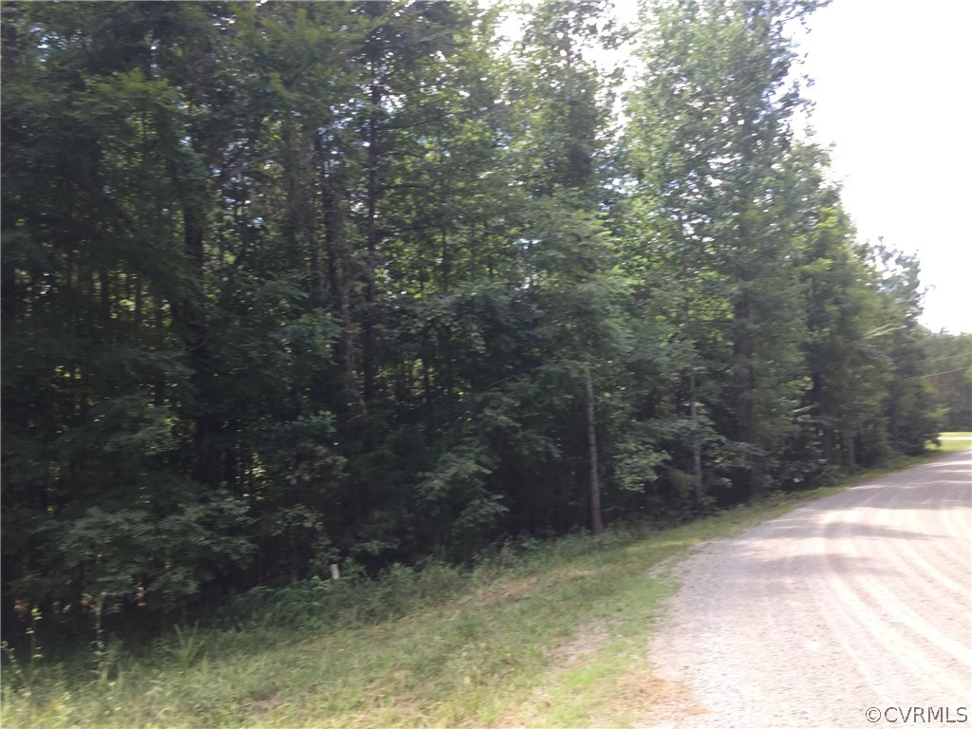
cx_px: 486
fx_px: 870
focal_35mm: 31
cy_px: 364
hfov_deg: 58.4
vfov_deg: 45.4
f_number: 2.4
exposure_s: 1/135
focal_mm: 3.3
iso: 25
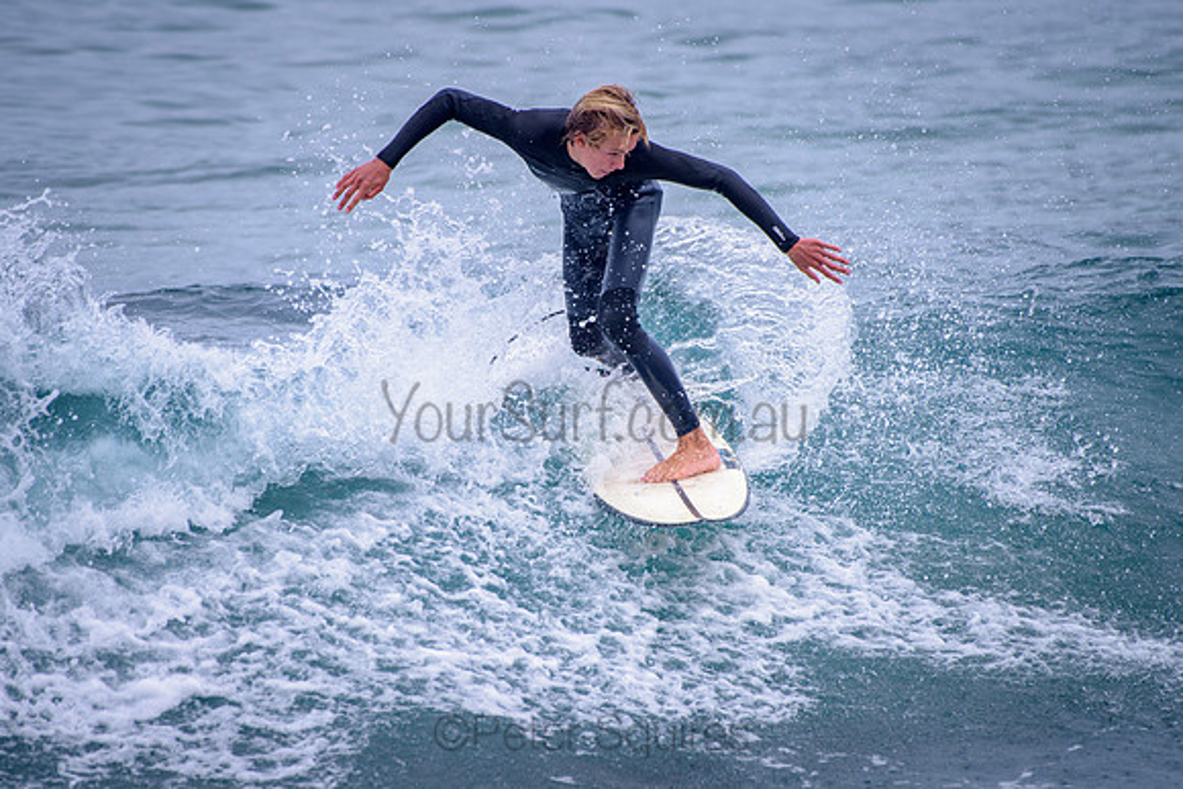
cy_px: 386
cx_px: 611
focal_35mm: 613
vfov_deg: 2.2
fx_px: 20149
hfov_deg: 3.4
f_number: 5.6
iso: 160
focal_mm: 500
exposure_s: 1/2000
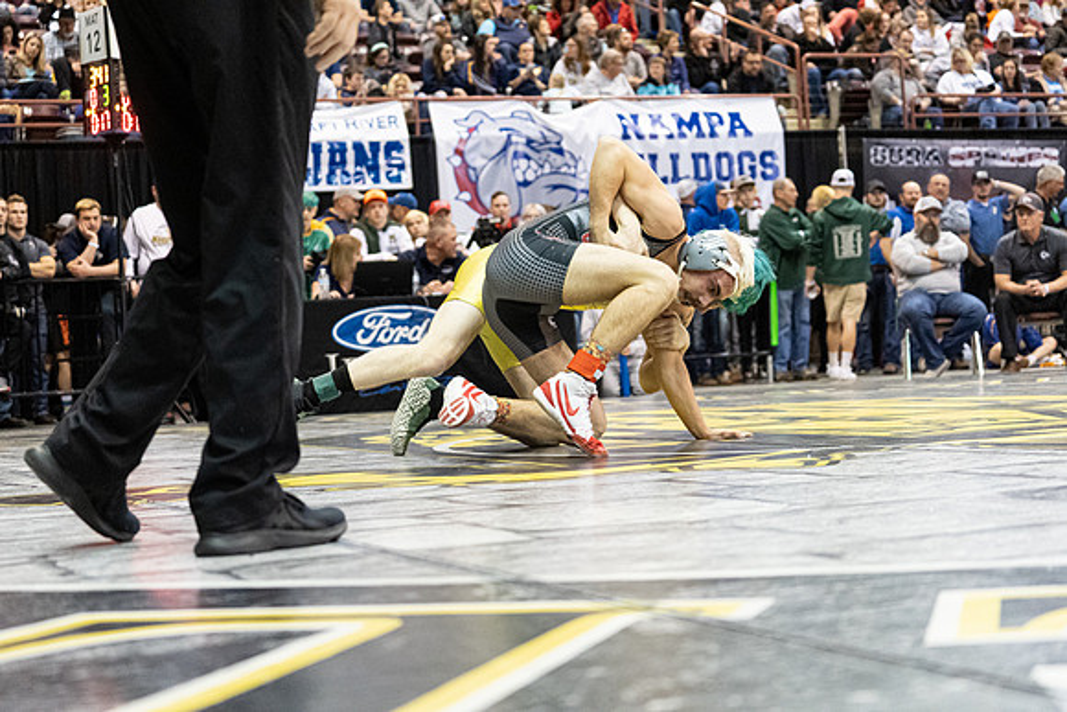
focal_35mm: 70
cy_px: 356
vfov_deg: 19.5
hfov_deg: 28.8
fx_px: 2075
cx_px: 534
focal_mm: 70
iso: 12800
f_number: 4
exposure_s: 1/500
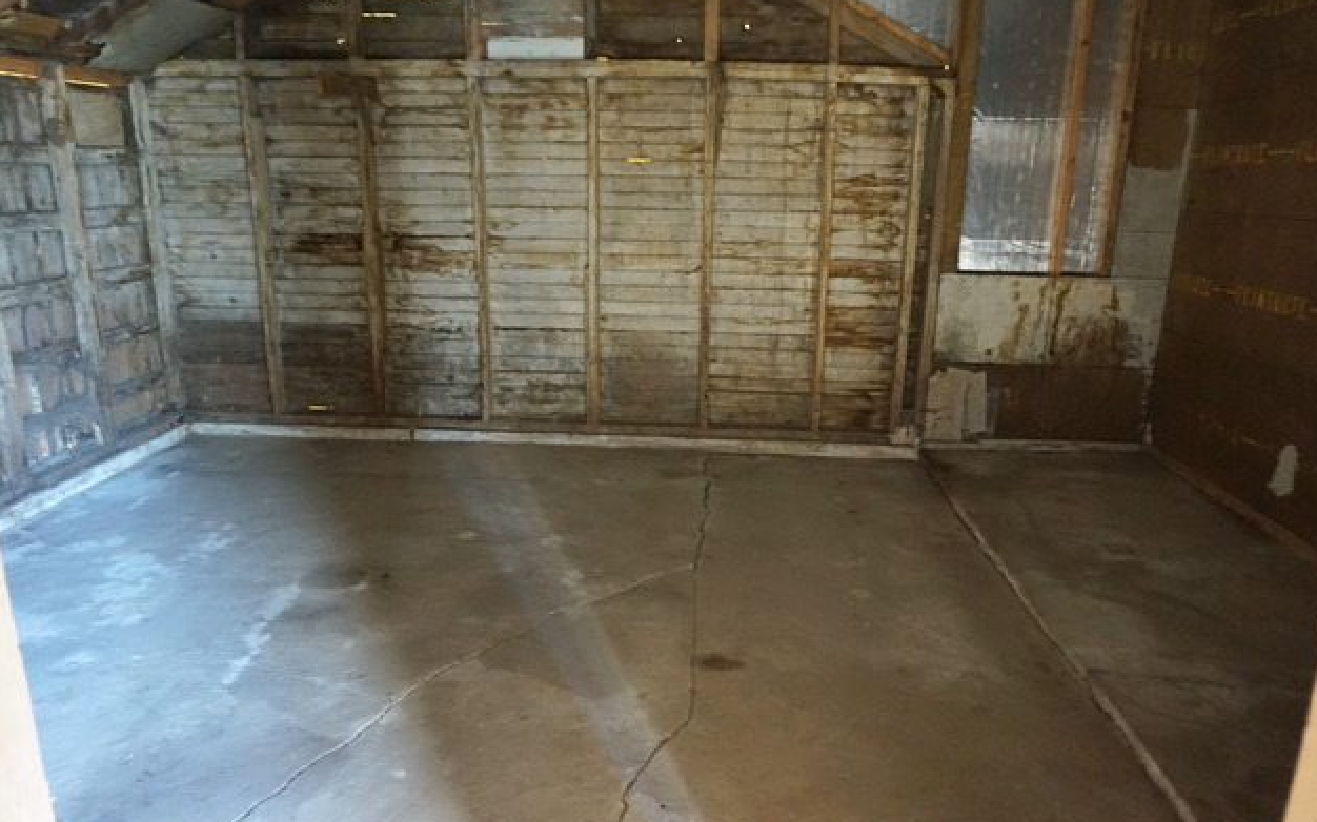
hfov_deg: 72.6
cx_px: 654
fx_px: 897
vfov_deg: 49.3
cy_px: 423
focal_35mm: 25
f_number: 3.5
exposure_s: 1/10
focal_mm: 16
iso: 3200
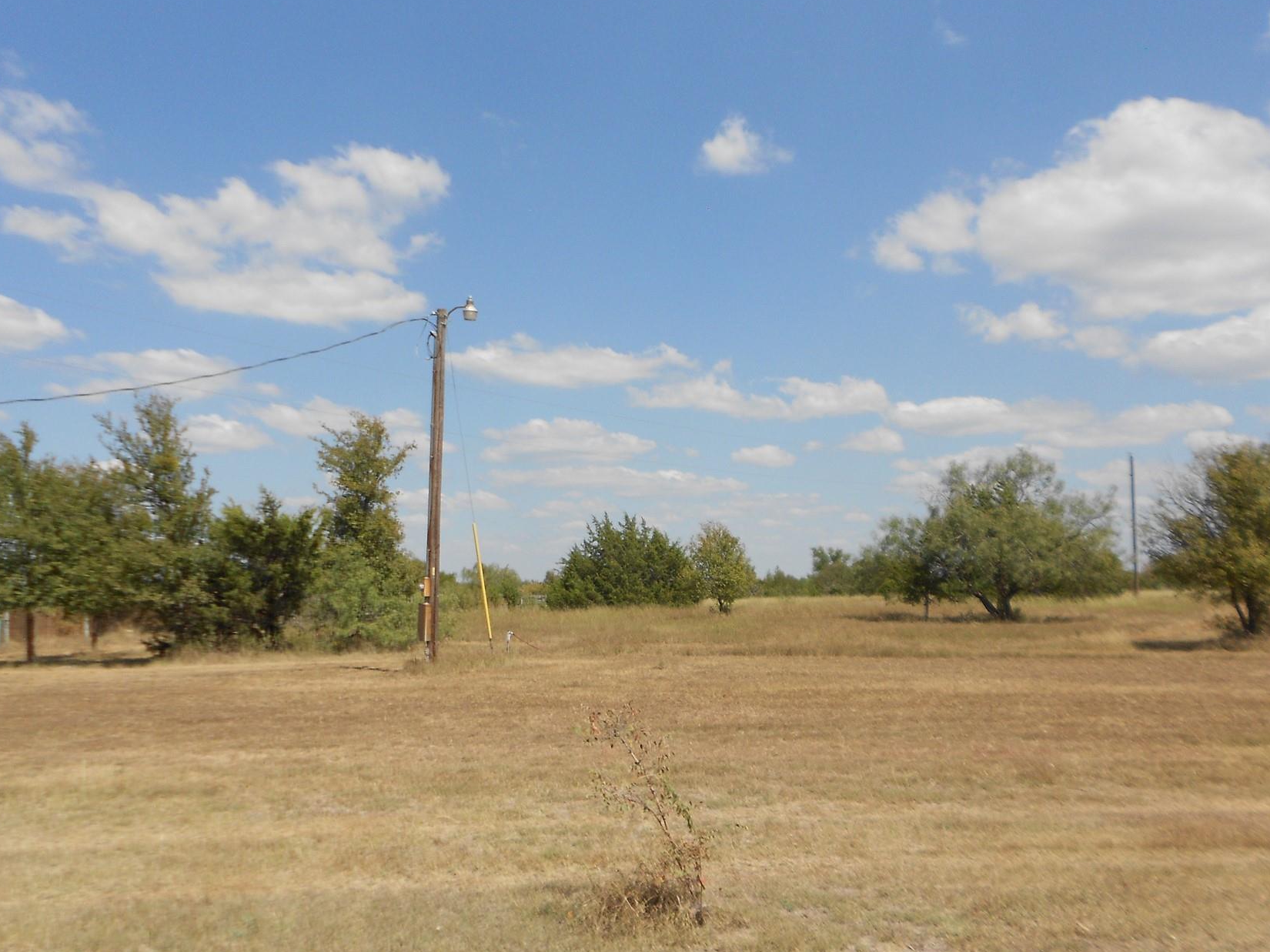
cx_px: 681
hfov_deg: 51.3
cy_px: 506
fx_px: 1321
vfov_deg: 39.6
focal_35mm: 36
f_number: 3.4
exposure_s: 1/1500
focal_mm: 5.1
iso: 80
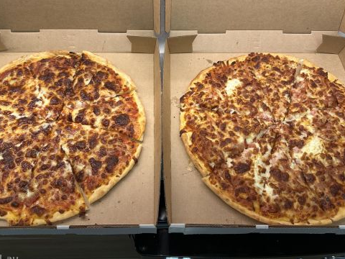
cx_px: 162
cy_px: 102
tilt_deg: -55.2
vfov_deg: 46.5
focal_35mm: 30
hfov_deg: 59.9
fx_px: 299
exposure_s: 1/50
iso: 200
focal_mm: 6.86
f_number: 1.78
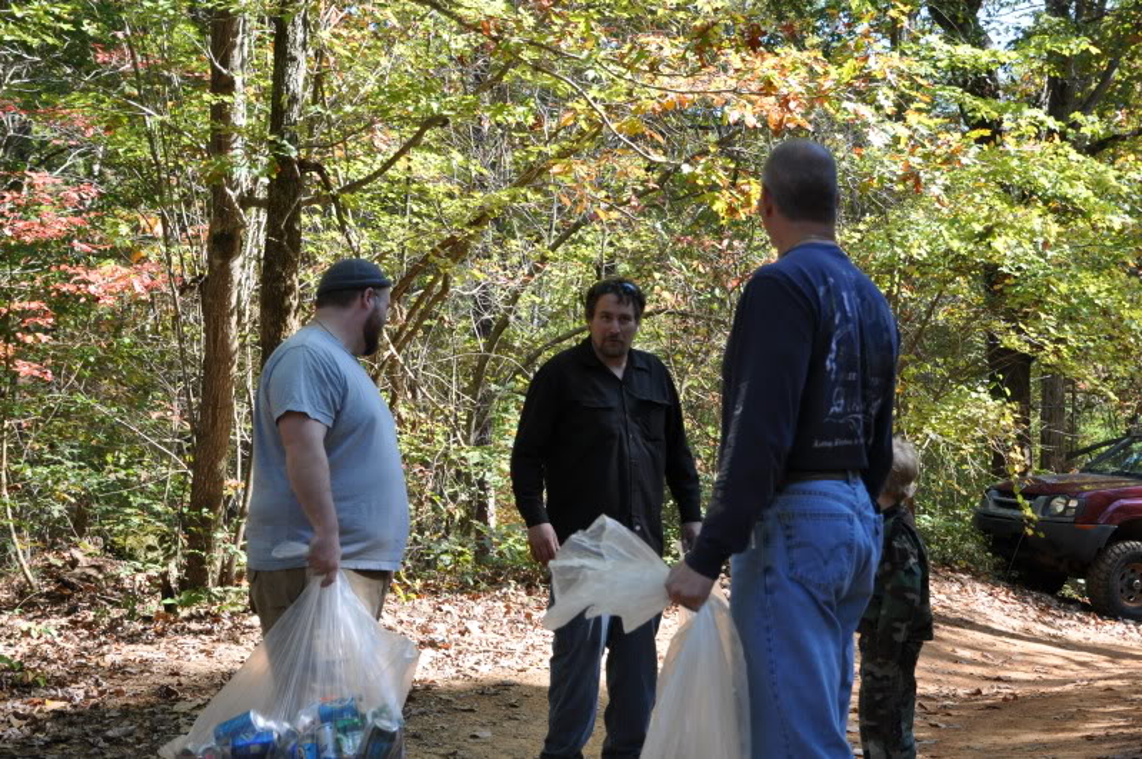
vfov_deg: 21.5
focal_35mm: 63
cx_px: 571
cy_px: 380
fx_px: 1996
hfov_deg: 31.9
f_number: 5.6
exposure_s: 1/125
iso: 200
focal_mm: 42
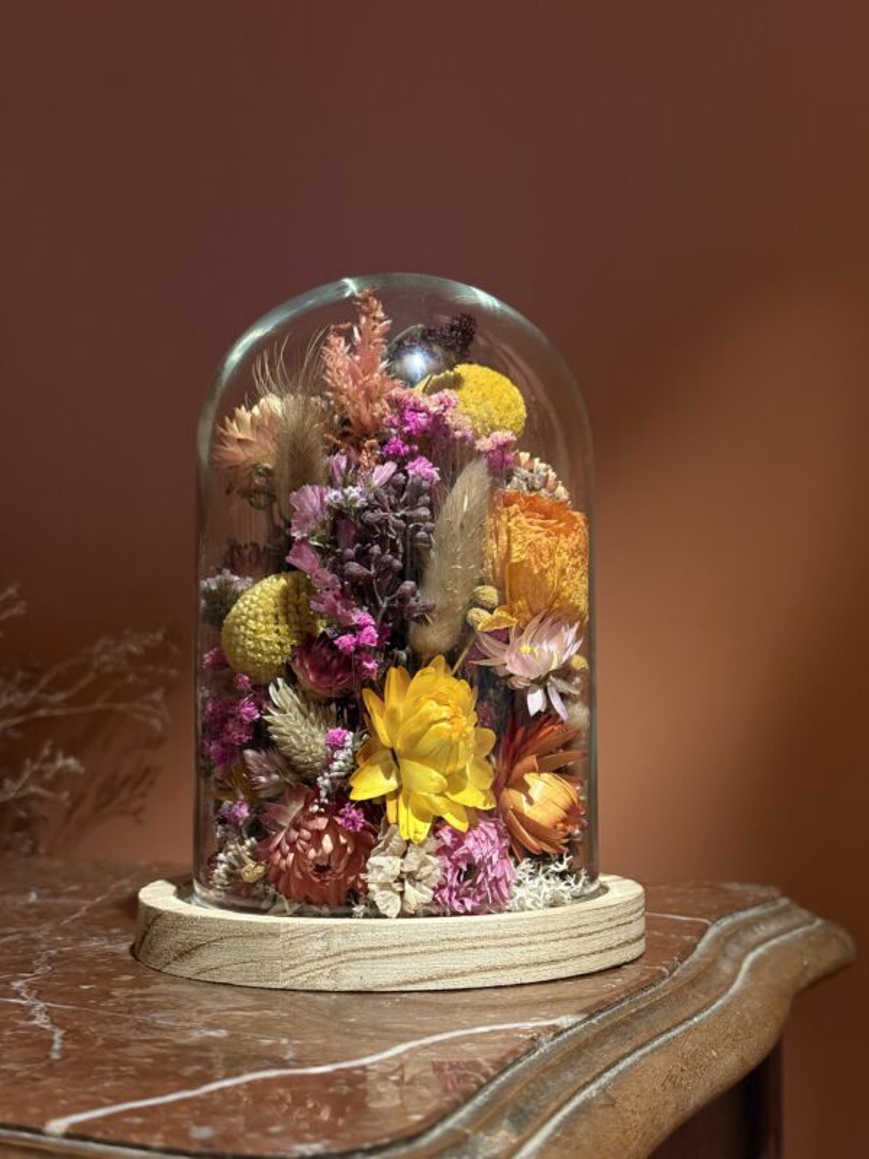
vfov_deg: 36.8
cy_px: 580
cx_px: 434
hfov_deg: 28.0
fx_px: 1741
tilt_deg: +2.9
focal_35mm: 52
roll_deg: +0.3
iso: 400
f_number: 1.6
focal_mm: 5.96
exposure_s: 1/20
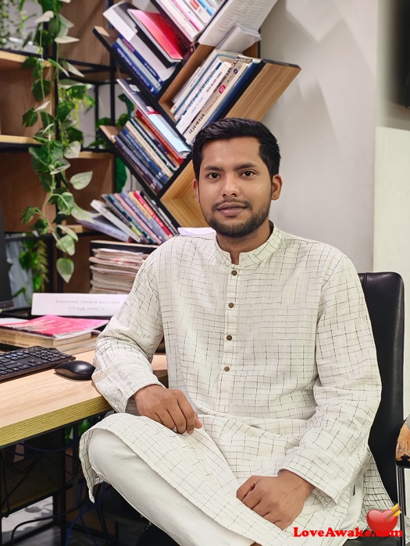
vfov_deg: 35.5
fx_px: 853
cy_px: 273
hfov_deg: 27.0
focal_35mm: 54
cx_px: 205
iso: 125
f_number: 2.8
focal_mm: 5.52
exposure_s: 1/50
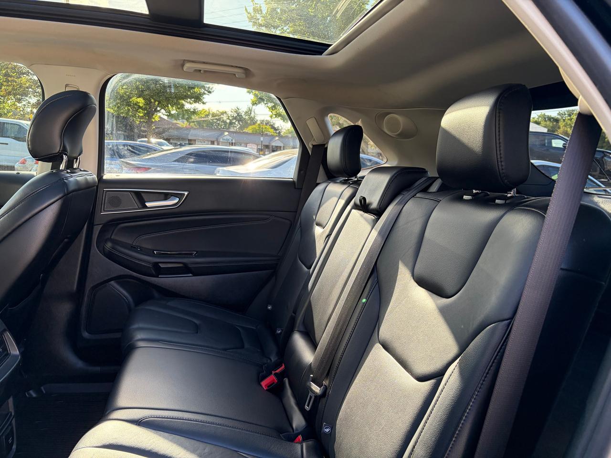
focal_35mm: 26
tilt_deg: -8.2
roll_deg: -3.5
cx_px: 306
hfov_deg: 67.3
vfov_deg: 53.1
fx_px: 459
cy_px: 229
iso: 125
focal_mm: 5.96
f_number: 1.6
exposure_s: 1/176
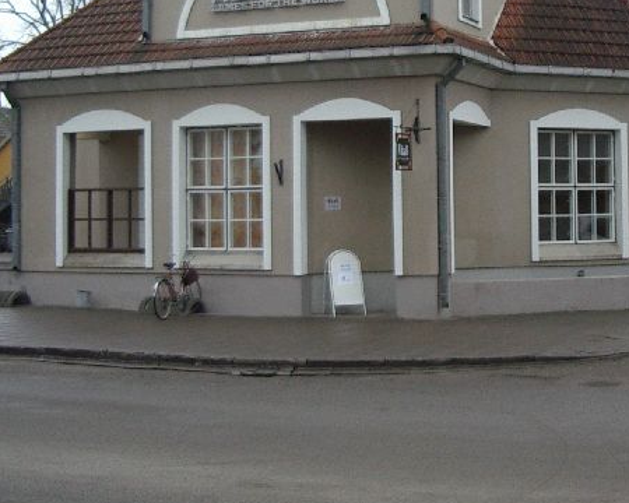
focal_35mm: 66
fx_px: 1229
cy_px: 116
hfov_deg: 28.5
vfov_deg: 22.9
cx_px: 435
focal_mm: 5.8
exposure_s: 1/100
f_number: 2.6
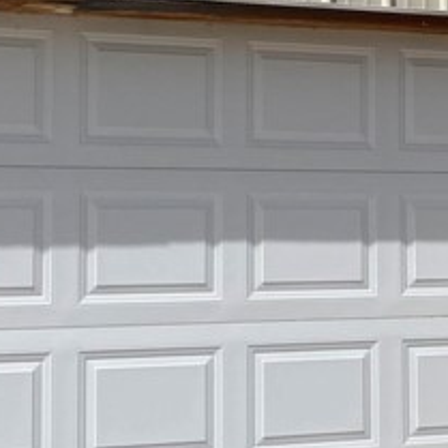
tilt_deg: +5.7
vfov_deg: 14.4
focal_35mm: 121
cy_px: 126
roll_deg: +1.2
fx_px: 1772
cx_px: 519
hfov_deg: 14.0
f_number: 1.8
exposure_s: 1/3436
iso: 25
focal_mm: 3.99
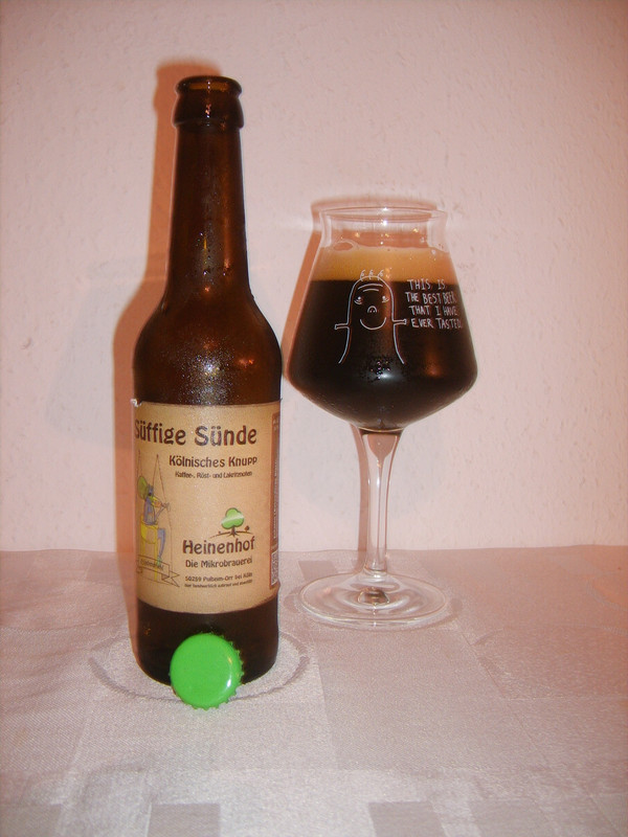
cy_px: 418
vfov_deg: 52.6
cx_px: 314
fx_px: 847
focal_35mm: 35
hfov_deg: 40.7
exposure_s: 1/30
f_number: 2.8
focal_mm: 5.8
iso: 100
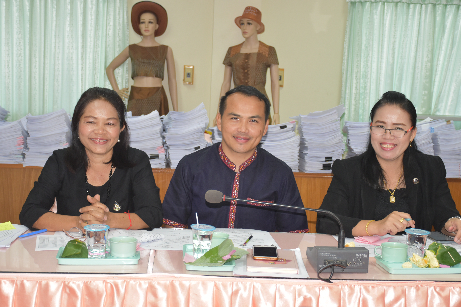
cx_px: 230
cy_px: 154
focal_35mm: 57
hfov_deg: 35.1
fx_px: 730
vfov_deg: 23.8
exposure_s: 1/100
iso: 800
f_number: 5
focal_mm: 38
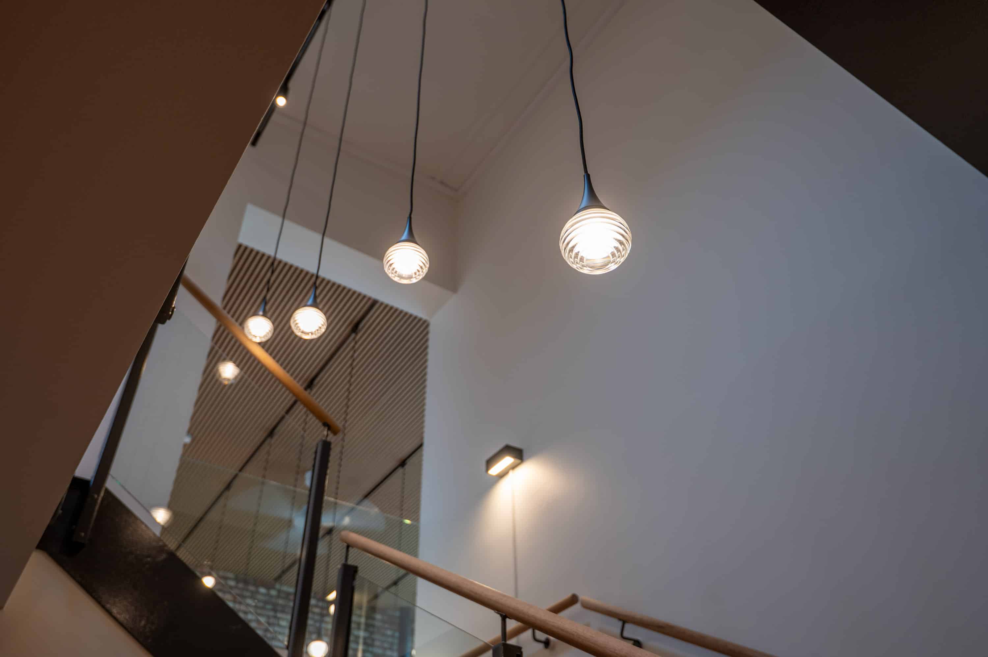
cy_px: 328
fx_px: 795
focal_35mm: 29
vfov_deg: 44.9
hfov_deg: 63.7
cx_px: 494
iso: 125
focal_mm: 29
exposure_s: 1/20
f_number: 4
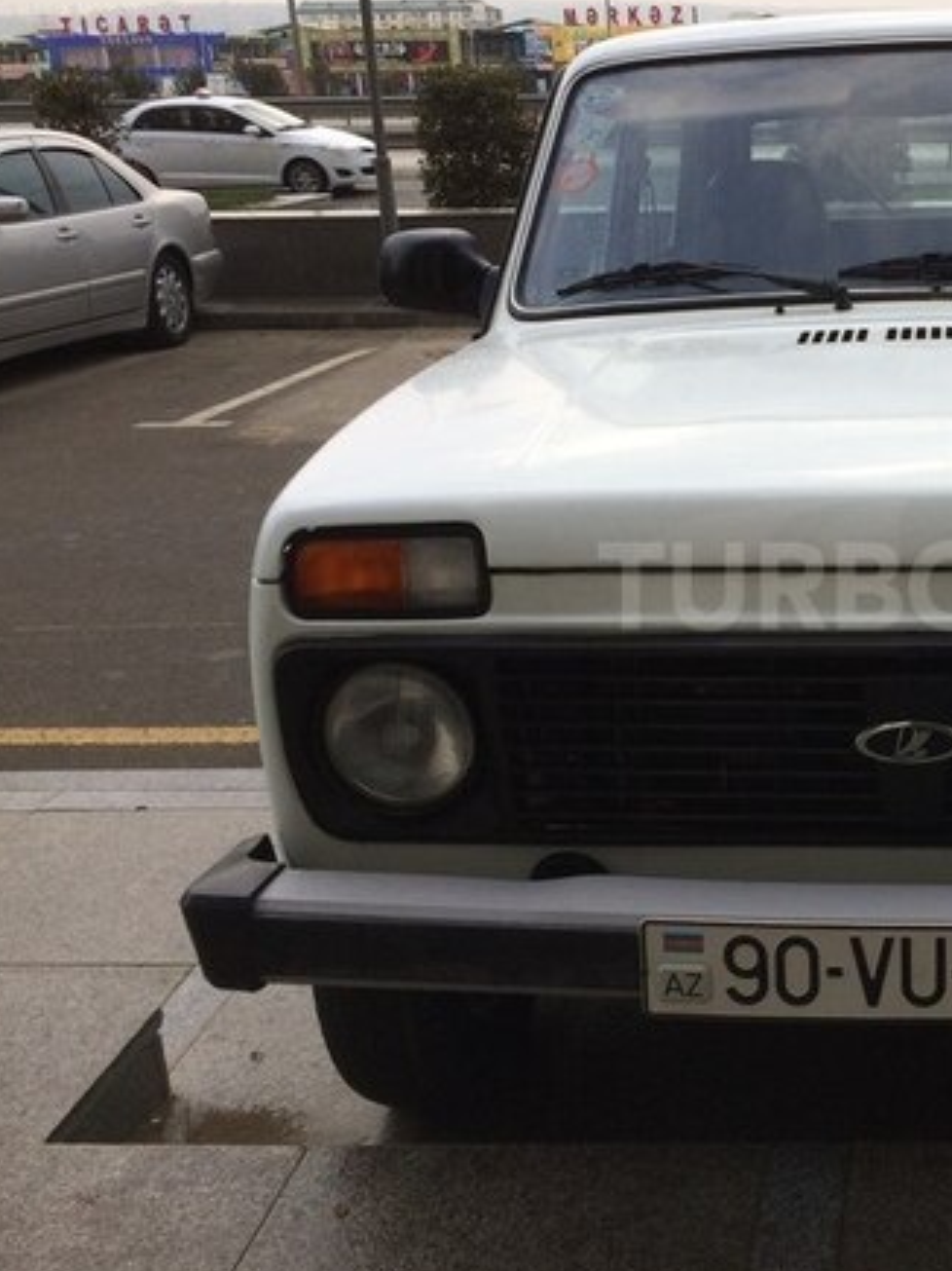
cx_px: 897
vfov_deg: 42.9
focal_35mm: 44
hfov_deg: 31.0
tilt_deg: -19.5
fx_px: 1614
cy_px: 586
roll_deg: -1.6
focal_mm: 4.15
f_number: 2.2
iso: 32
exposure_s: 1/348
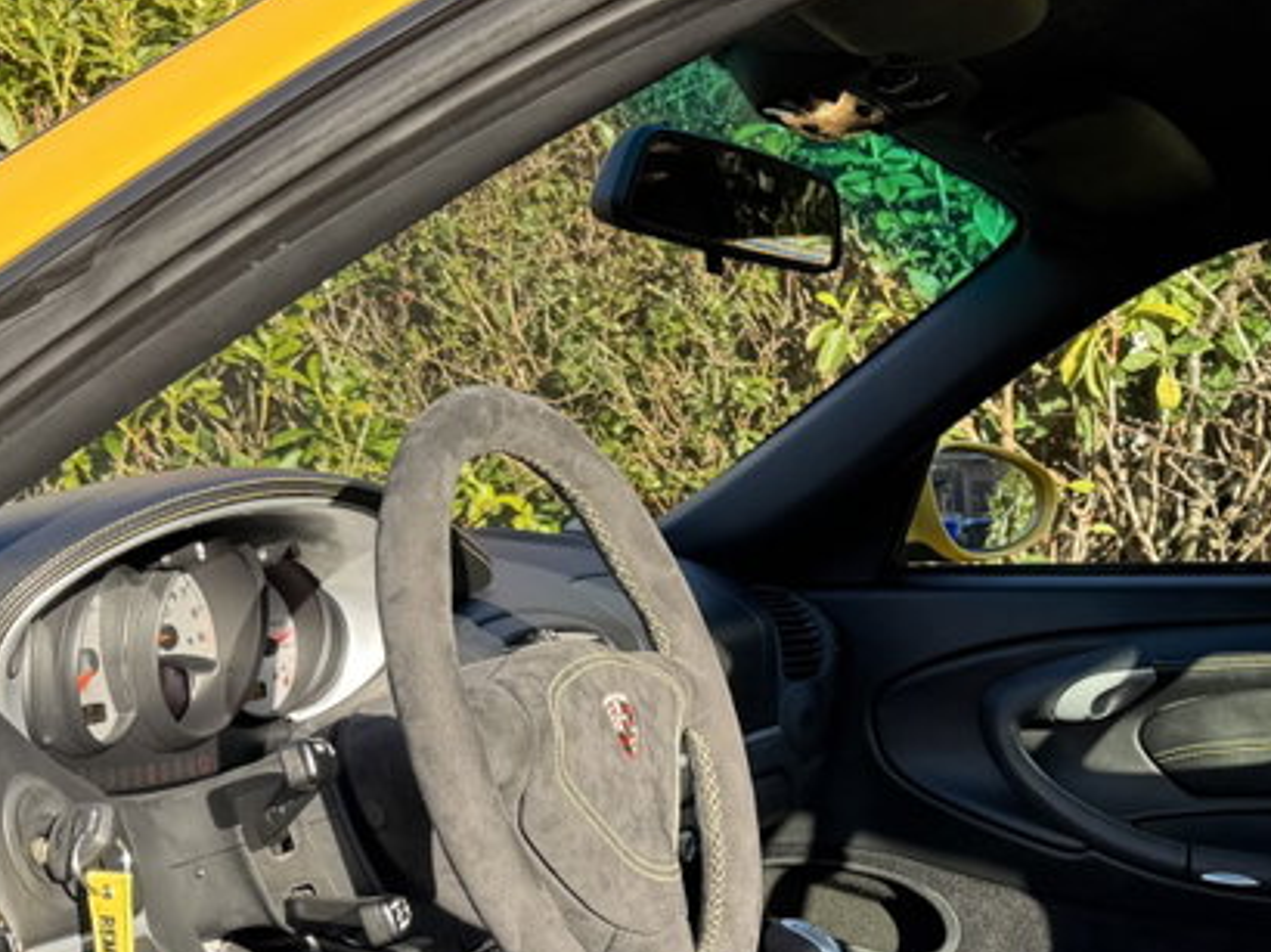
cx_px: 1057
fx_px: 2202
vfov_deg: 23.9
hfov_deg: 31.2
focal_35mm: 60
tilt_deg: -6.9
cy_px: 800
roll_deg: +2.1
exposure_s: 1/368
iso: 80
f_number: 1.78
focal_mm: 6.76
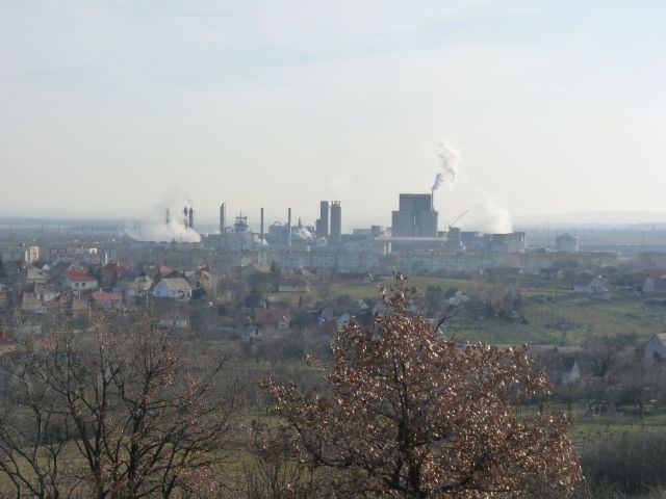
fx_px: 1885
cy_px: 250
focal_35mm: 98
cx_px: 333
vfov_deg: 15.1
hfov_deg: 20.0
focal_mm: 17.4
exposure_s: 1/400
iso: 160
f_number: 5.6
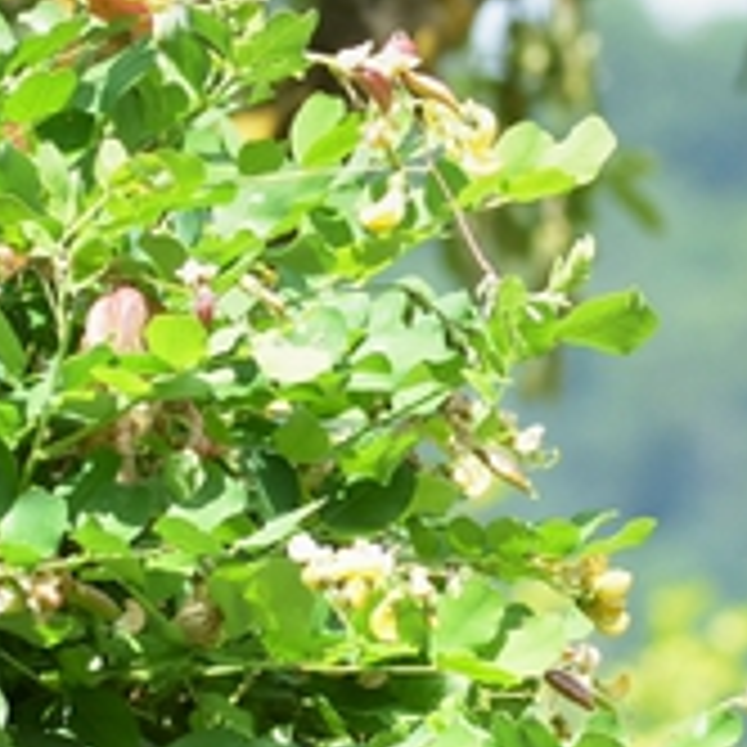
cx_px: -688
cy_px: 1440
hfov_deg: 2.1
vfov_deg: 2.1
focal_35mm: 826
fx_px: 20157
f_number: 8
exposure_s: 1/250
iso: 200
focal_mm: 105
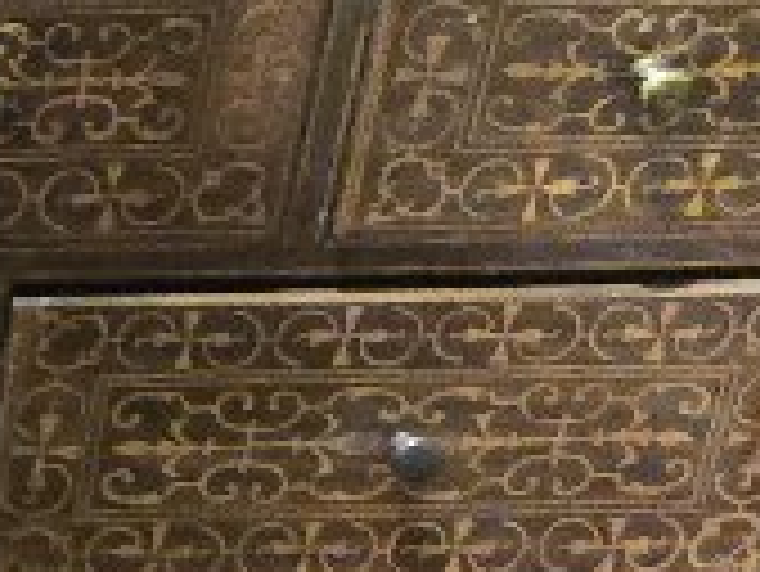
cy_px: -99
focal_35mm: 163
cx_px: -1174
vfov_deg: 9.0
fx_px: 3581
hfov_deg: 10.2
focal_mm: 6.3
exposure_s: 1/100
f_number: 1.7
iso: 2000
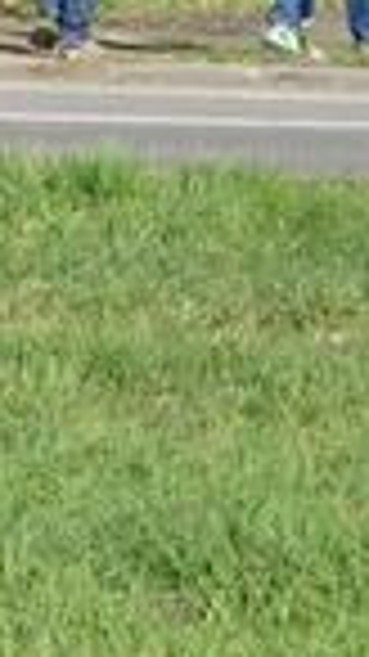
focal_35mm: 874
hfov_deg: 1.4
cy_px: -220
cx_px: -189
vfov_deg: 2.5
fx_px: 15220
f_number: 5.6
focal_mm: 31.31
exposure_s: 1/250
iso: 80
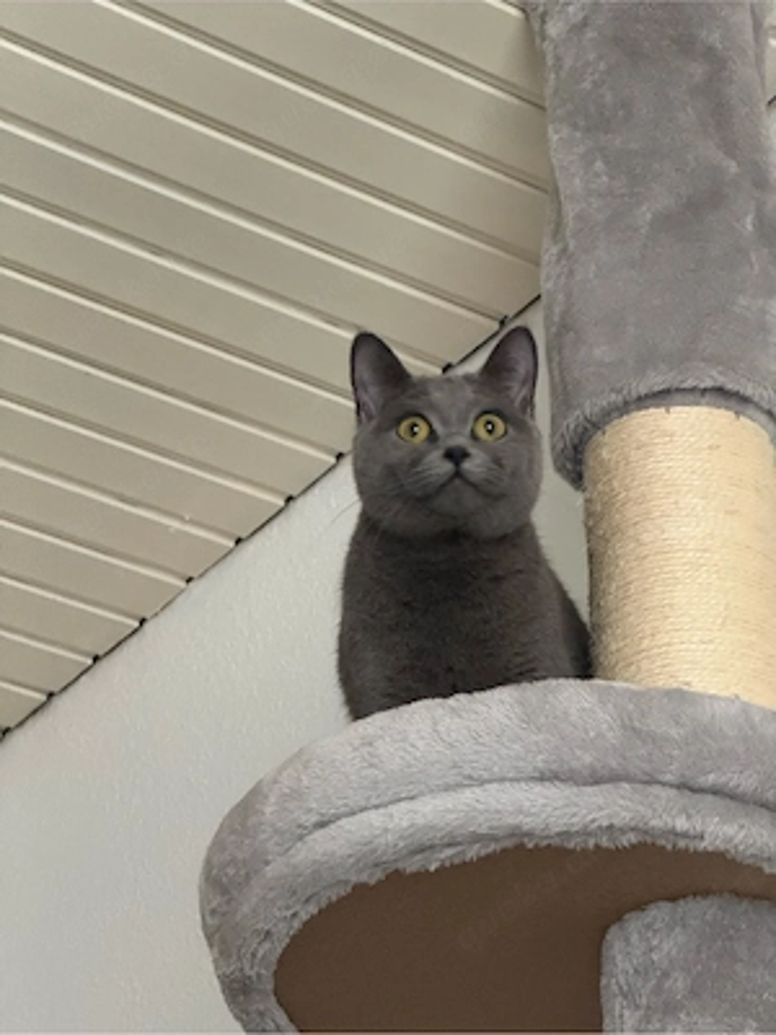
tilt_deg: +34.3
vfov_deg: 16.4
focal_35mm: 120
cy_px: 518
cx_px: 388
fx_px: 3587
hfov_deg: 12.3
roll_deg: +2.2
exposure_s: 1/40
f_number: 2.8
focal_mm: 15.66
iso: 1000
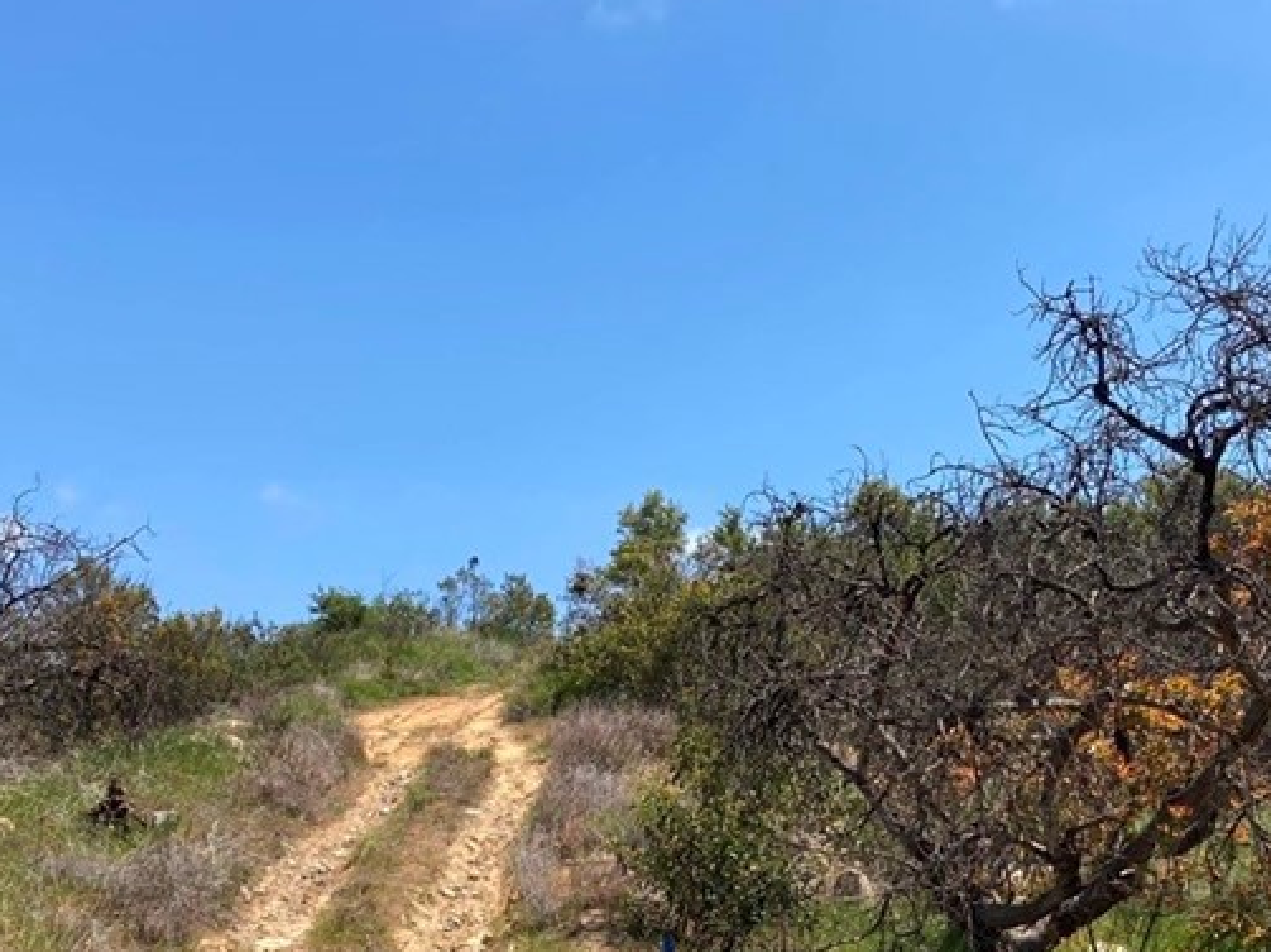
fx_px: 2092
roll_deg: -1.0
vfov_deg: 24.8
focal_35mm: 57
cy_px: 888
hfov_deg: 33.8
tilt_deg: +3.5
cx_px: 642
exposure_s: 1/1736
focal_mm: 3.99
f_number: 1.8
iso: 20
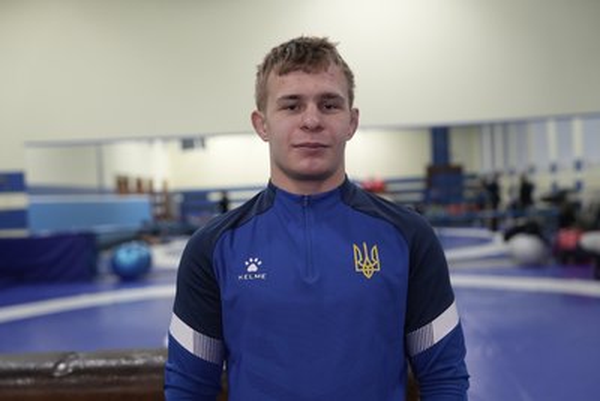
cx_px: 300
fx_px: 784
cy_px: 200
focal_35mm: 47
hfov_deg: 41.9
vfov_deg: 28.7
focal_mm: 47
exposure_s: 1/100
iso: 1600
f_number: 2.8
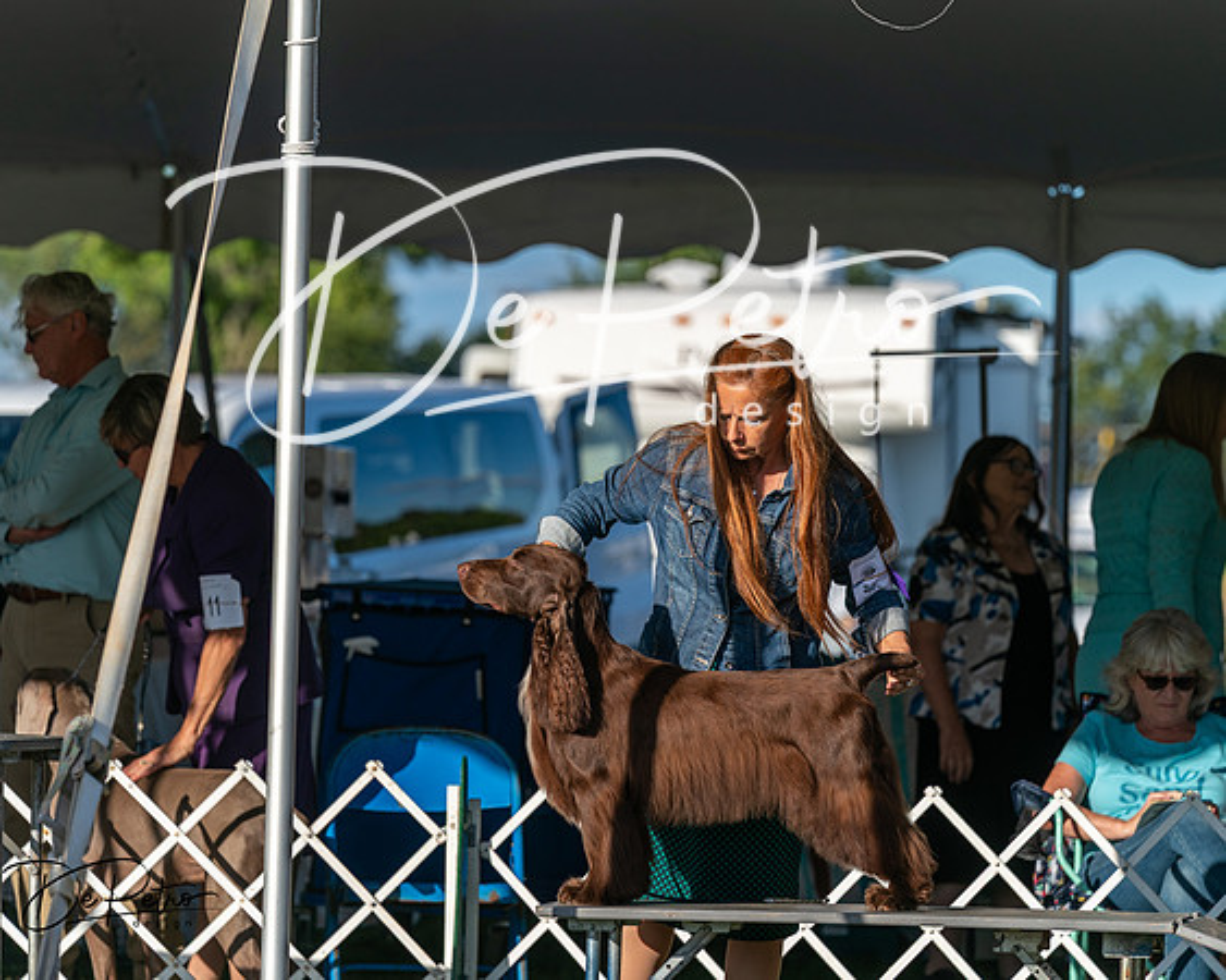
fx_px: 7516
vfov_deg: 7.5
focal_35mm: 207
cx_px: 613
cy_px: 490
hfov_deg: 9.3
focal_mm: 184
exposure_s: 1/1250
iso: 160
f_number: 4.5
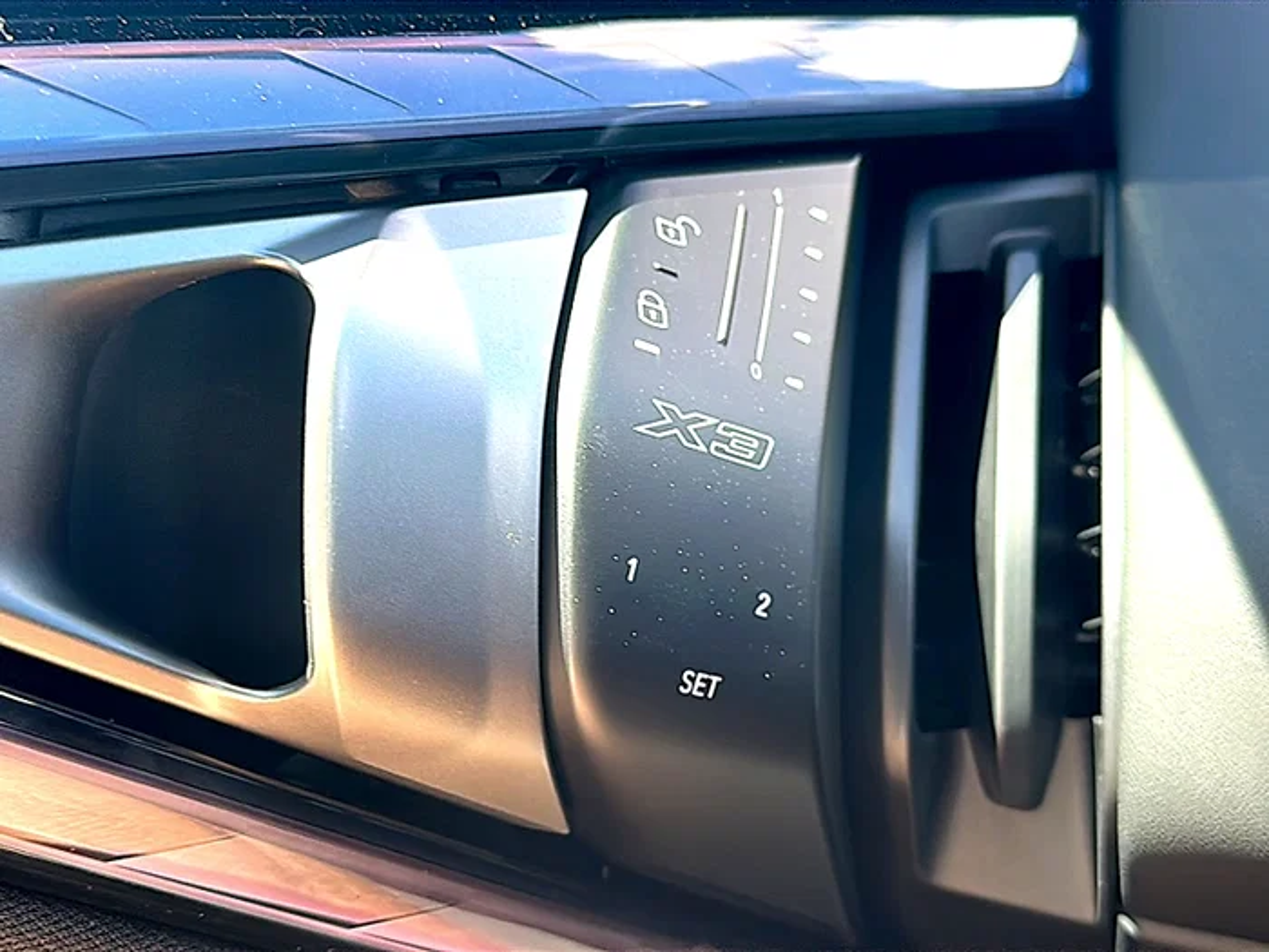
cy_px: 476
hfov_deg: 43.9
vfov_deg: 33.6
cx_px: 634
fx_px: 1576
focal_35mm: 43
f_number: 1.78
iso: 64
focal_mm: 6.86
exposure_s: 1/142
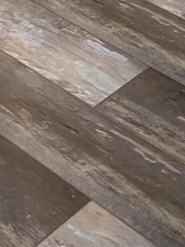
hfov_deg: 10.7
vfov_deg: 11.9
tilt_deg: -11.9
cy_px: -327
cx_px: 131
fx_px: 983
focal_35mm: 138
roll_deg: +3.8
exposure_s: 1/60
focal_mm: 4.25
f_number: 1.8
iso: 160
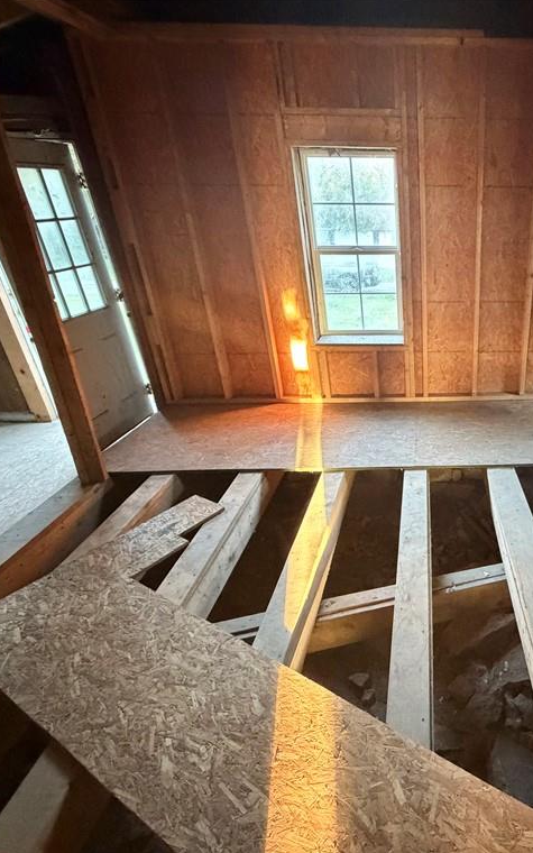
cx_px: 457
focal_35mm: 20
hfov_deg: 53.8
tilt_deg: -24.7
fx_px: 465
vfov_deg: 85.1
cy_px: 425
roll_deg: -0.5
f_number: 2.2
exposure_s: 1/49
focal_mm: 2.22
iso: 1250
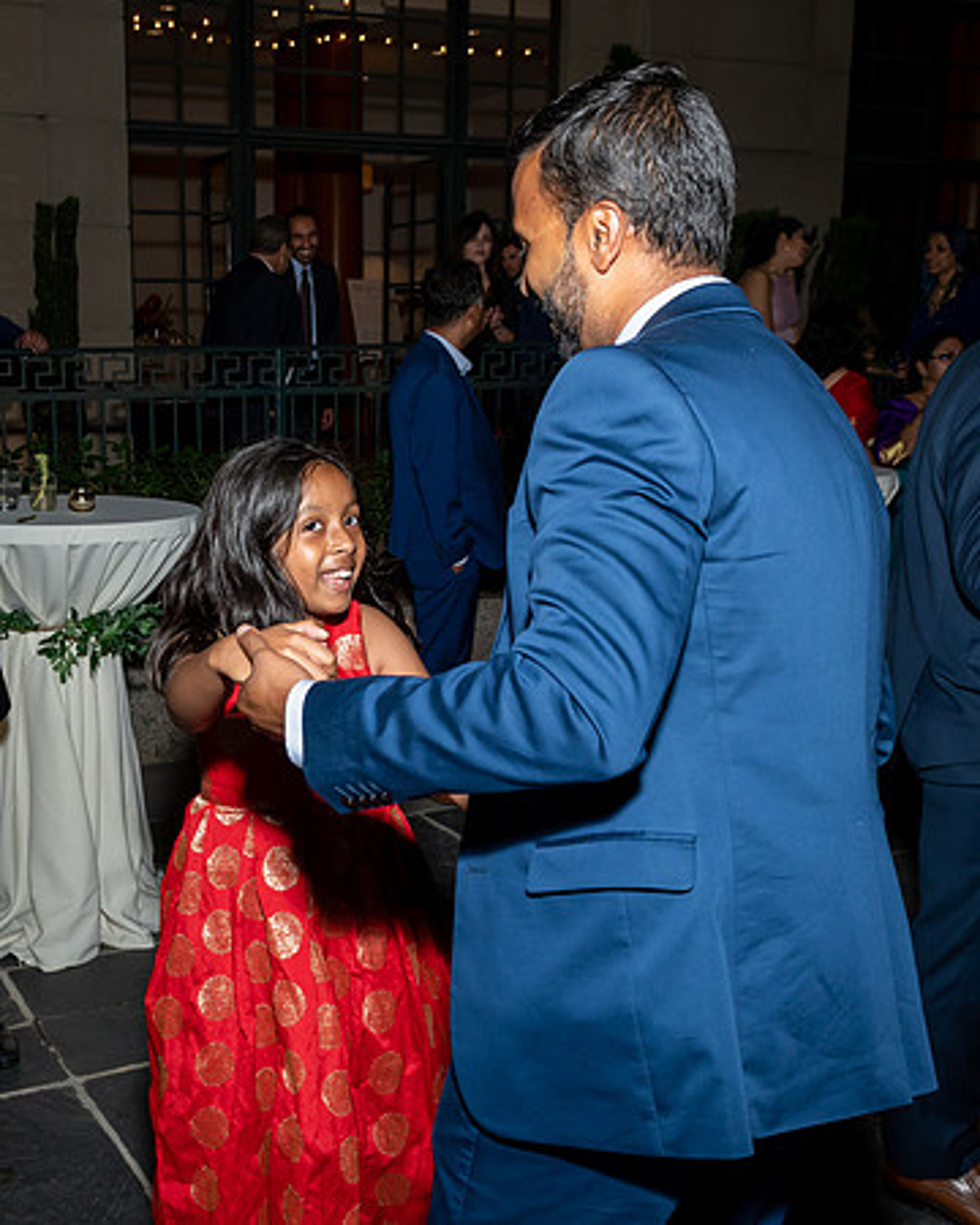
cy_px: 627
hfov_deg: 36.8
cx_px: 258
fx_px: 1438
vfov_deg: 46.1
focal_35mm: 40
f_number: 5.6
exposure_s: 1/250
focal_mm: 17
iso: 500
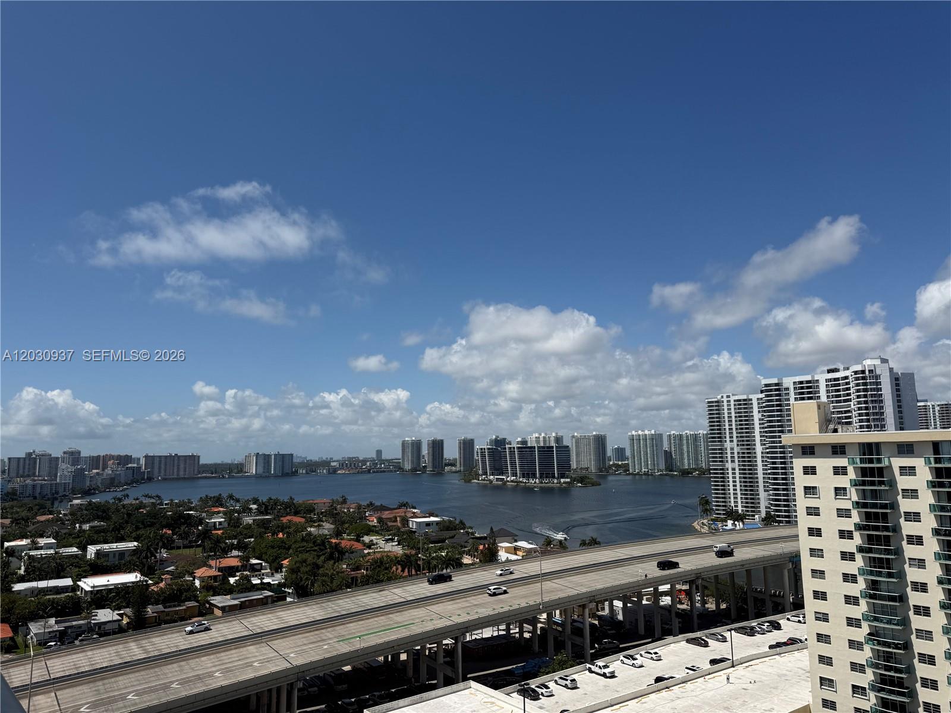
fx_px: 659
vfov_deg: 56.8
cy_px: 356
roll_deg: +1.4
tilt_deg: +8.9
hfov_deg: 71.6
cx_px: 476
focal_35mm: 24
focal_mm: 6.76
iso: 80
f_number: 1.78
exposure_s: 1/9091
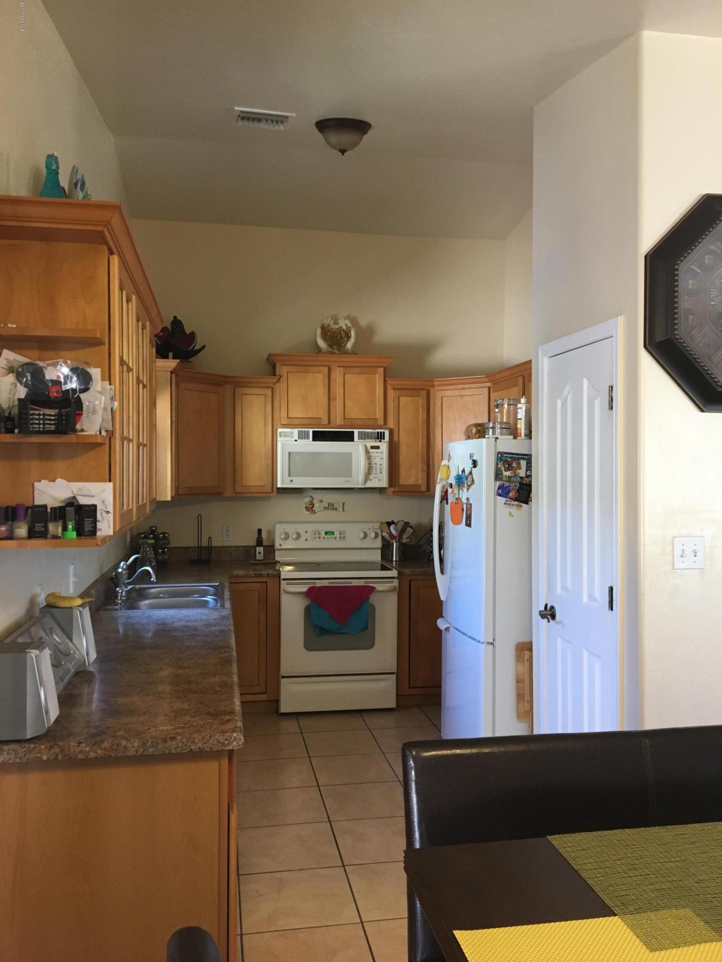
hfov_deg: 48.2
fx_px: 806
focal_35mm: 29
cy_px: 481
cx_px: 361
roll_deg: +0.3
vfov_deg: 61.7
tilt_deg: +0.2
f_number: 2.2
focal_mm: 4.15
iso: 100
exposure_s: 1/30
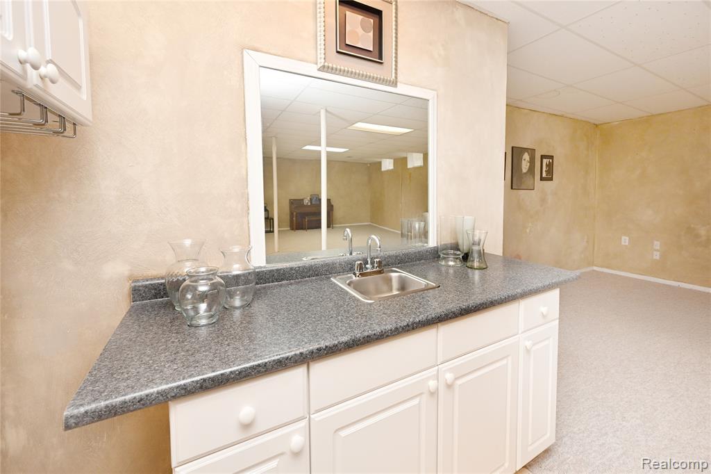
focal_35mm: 14
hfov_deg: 104.3
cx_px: 356
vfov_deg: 81.2
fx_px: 276
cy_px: 237
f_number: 9
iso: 800
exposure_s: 1/60
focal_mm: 14
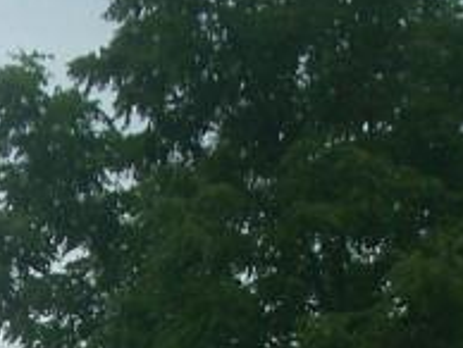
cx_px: 29
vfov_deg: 7.3
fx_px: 2611
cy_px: 732
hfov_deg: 10.1
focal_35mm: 195
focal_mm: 6.2
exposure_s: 1/500
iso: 64
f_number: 5.6
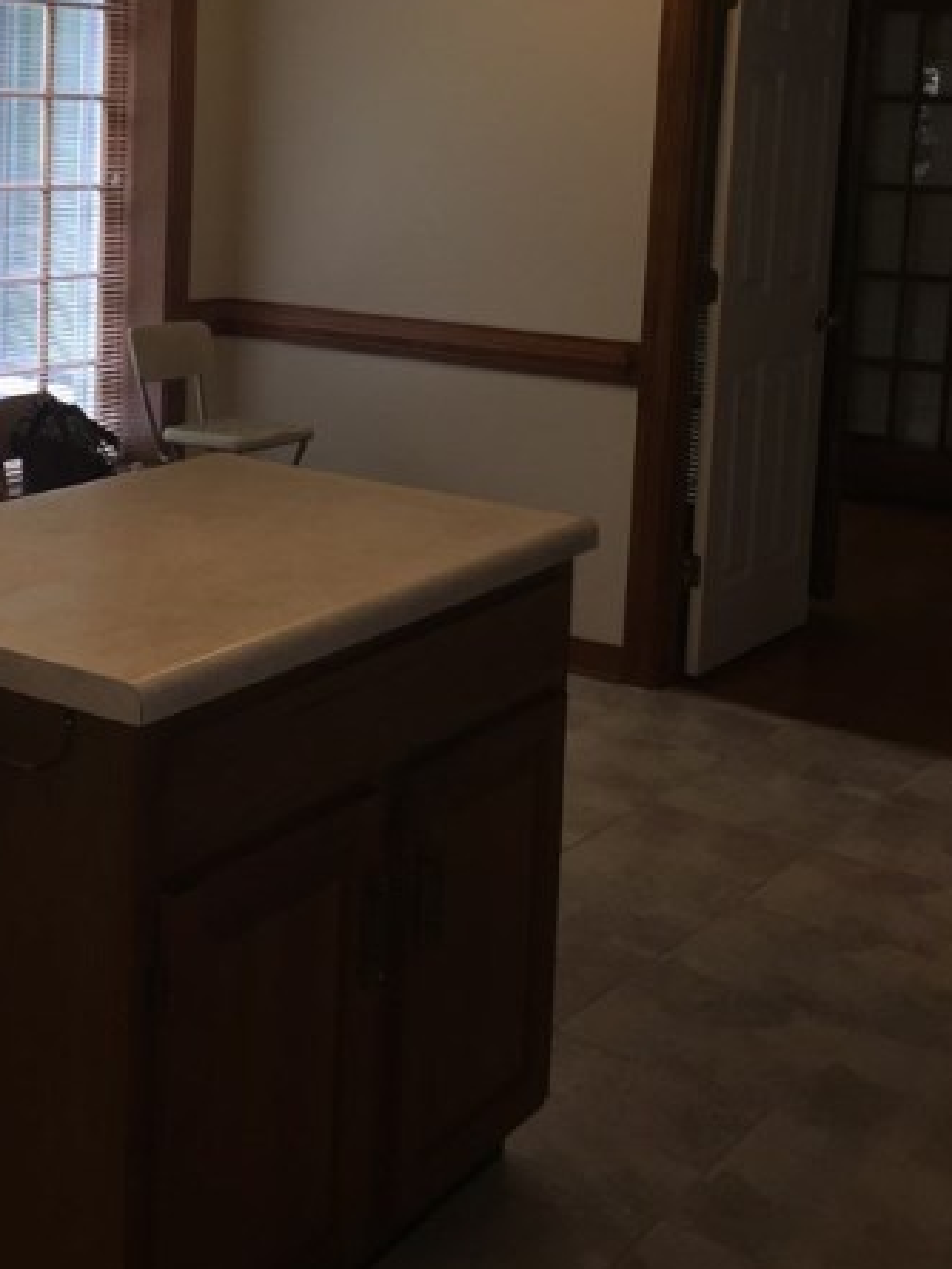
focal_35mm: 50
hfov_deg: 28.7
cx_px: 242
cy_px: 328
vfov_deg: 37.3
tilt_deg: -4.6
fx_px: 1833
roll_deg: -2.3
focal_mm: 4.15
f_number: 2.2
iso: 40
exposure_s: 1/30
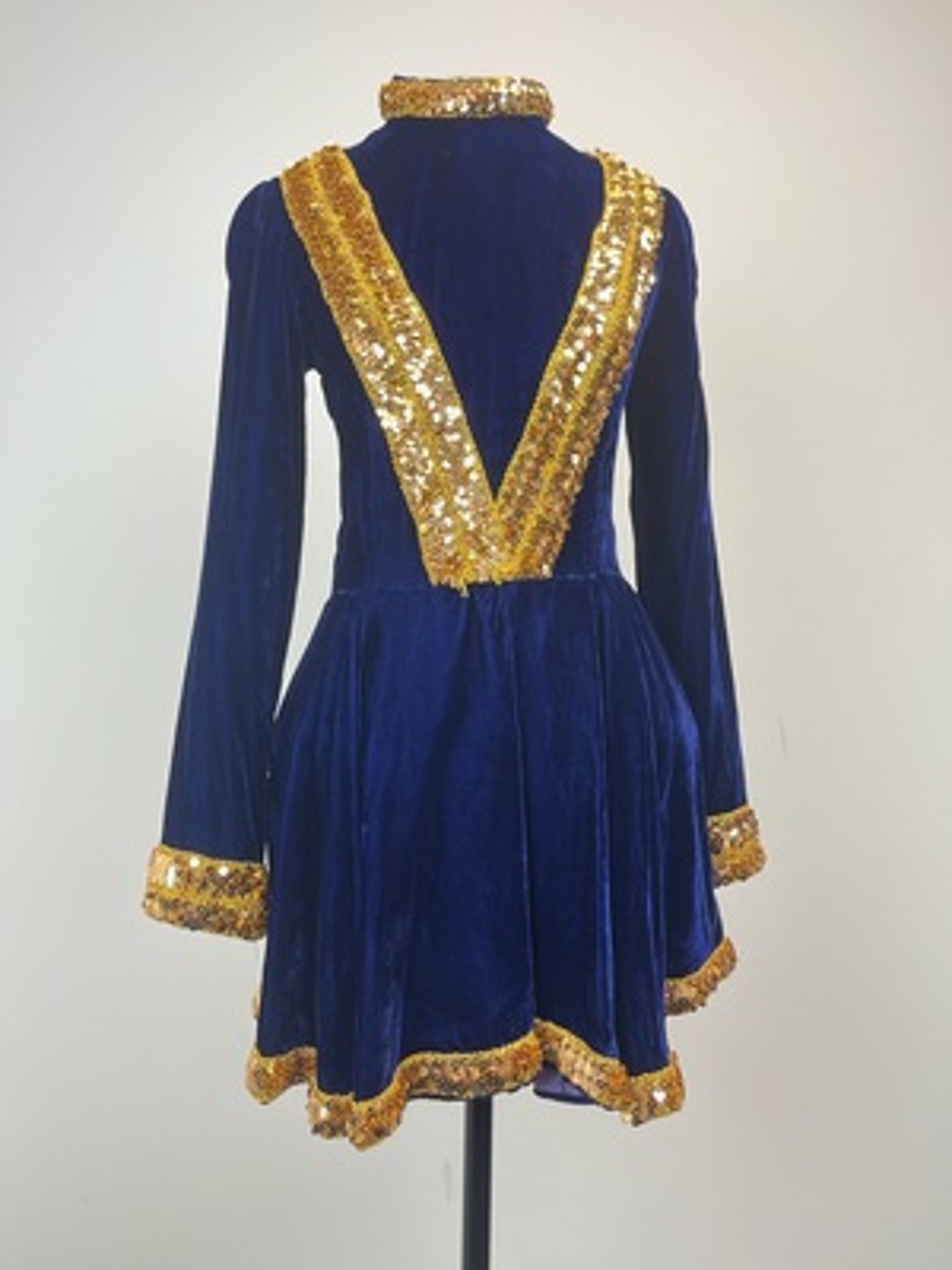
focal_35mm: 26
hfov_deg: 53.1
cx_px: 476
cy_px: 635
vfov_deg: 67.3
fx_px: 953
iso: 125
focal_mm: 5.1
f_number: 1.6
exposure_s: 1/120
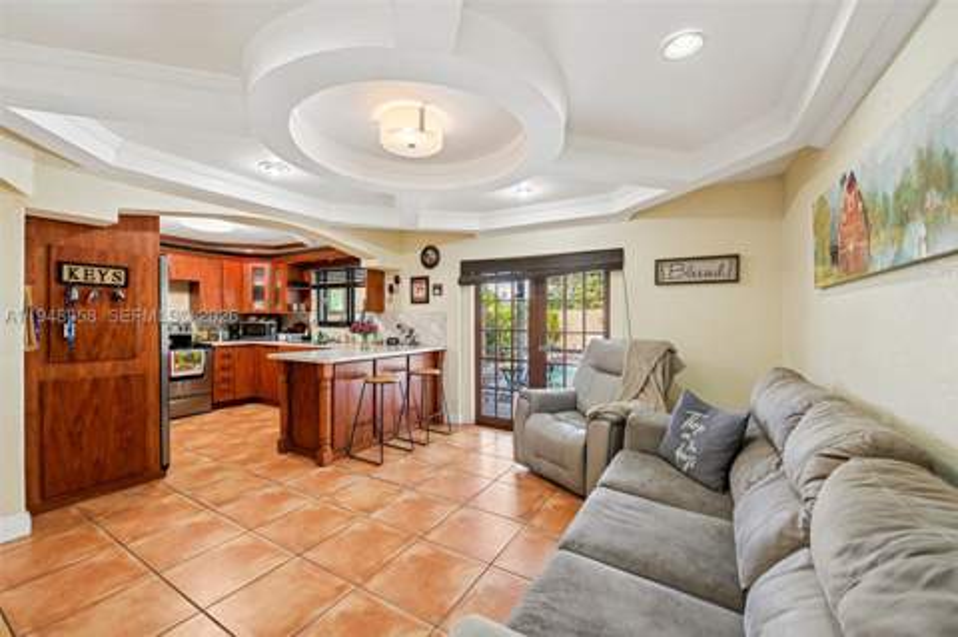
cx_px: 479
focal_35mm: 14
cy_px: 318
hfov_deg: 104.3
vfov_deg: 81.1
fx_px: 372
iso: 100
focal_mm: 14
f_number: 5.6
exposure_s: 1/15
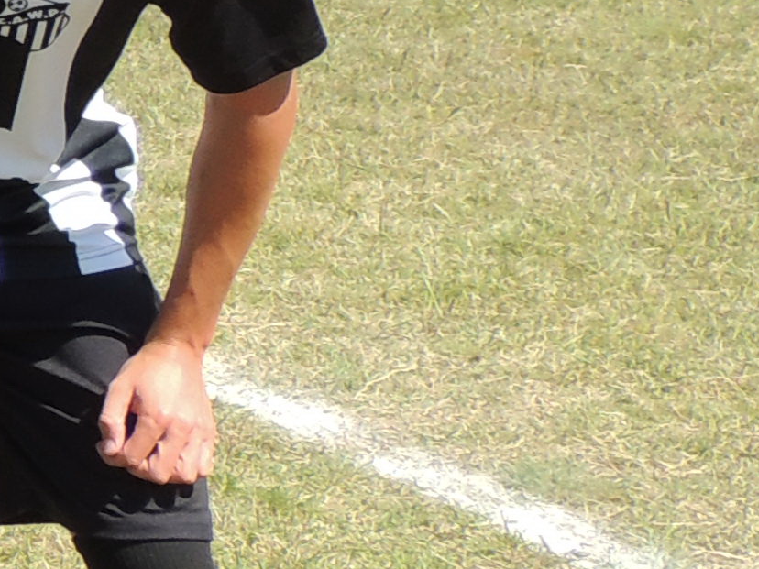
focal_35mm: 167
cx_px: -1195
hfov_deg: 10.0
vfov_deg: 8.8
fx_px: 3662
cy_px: 16
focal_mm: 5.3
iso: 100
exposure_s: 1/800
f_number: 3.1
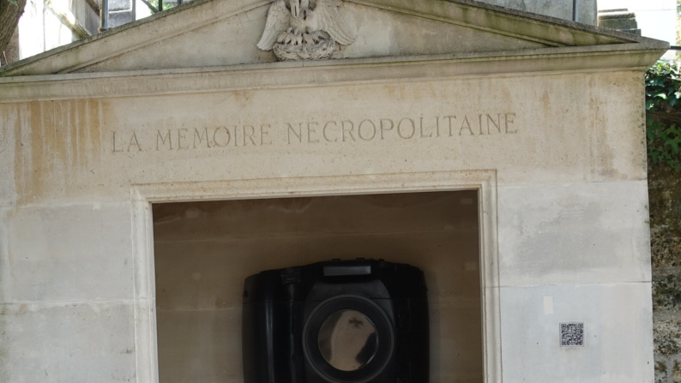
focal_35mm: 64
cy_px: 351
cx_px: 262
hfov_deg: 32.7
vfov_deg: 18.5
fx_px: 1156
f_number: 2.8
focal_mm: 11
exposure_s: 1/80
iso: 125
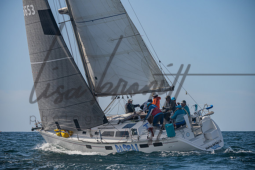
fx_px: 1275
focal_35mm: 180
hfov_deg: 11.4
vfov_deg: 7.6
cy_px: 85
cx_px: 128
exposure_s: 1/3200
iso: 320
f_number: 6.3
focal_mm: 180
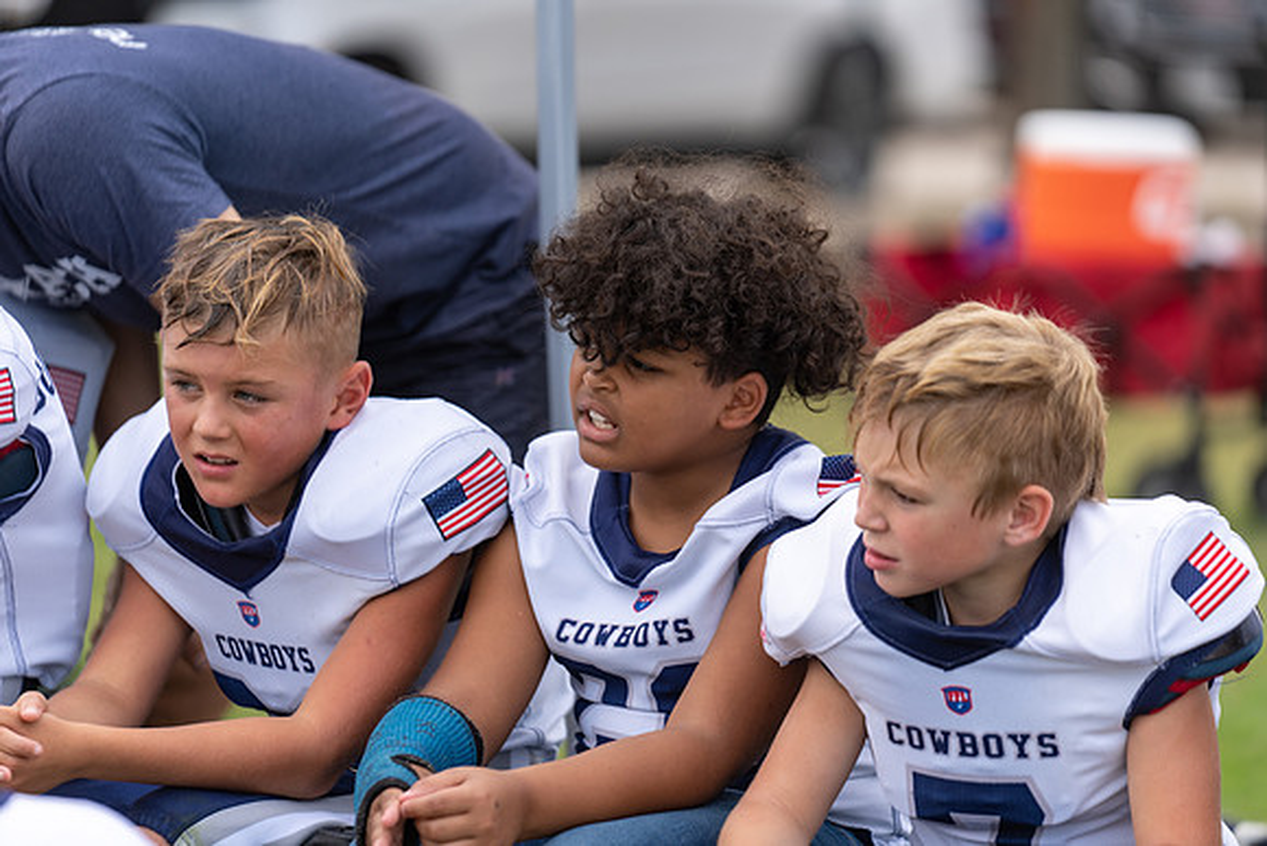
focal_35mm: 200
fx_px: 7040
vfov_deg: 6.9
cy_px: 423
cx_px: 634
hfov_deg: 10.3
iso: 100
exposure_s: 1/500
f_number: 2.8
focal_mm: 200
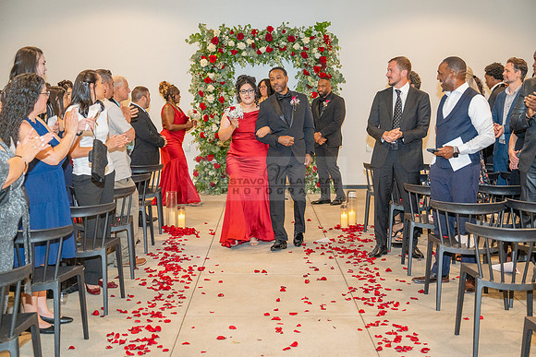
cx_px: 268
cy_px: 178
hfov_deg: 40.3
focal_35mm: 49
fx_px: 730
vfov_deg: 27.5
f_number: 3.5
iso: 1250
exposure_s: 1/200
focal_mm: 49
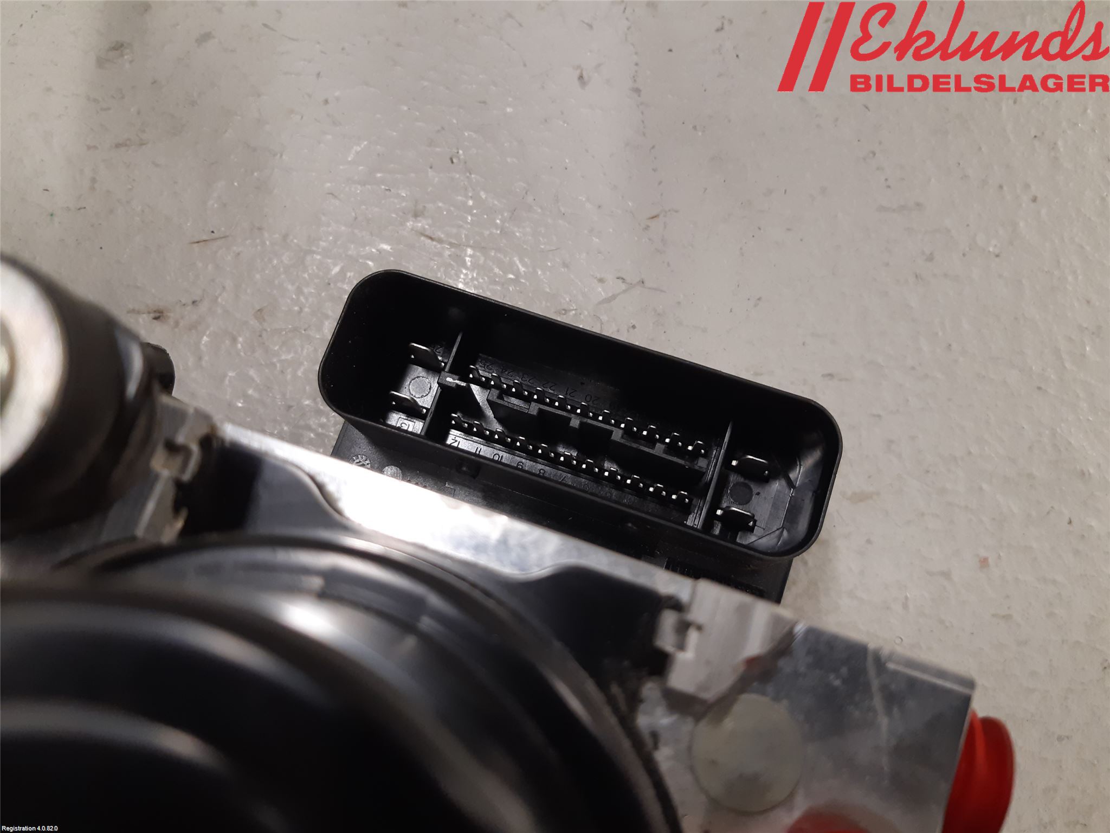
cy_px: 416
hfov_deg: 67.3
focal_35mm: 26
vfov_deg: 53.1
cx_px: 555
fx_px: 834
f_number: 1.7
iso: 125
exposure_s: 1/50
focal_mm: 3.93
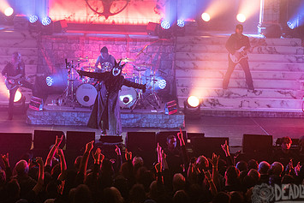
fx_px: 608
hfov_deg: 27.9
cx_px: 103
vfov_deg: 18.8
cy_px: 48
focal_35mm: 72
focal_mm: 42
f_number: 3.2
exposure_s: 1/400
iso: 2000
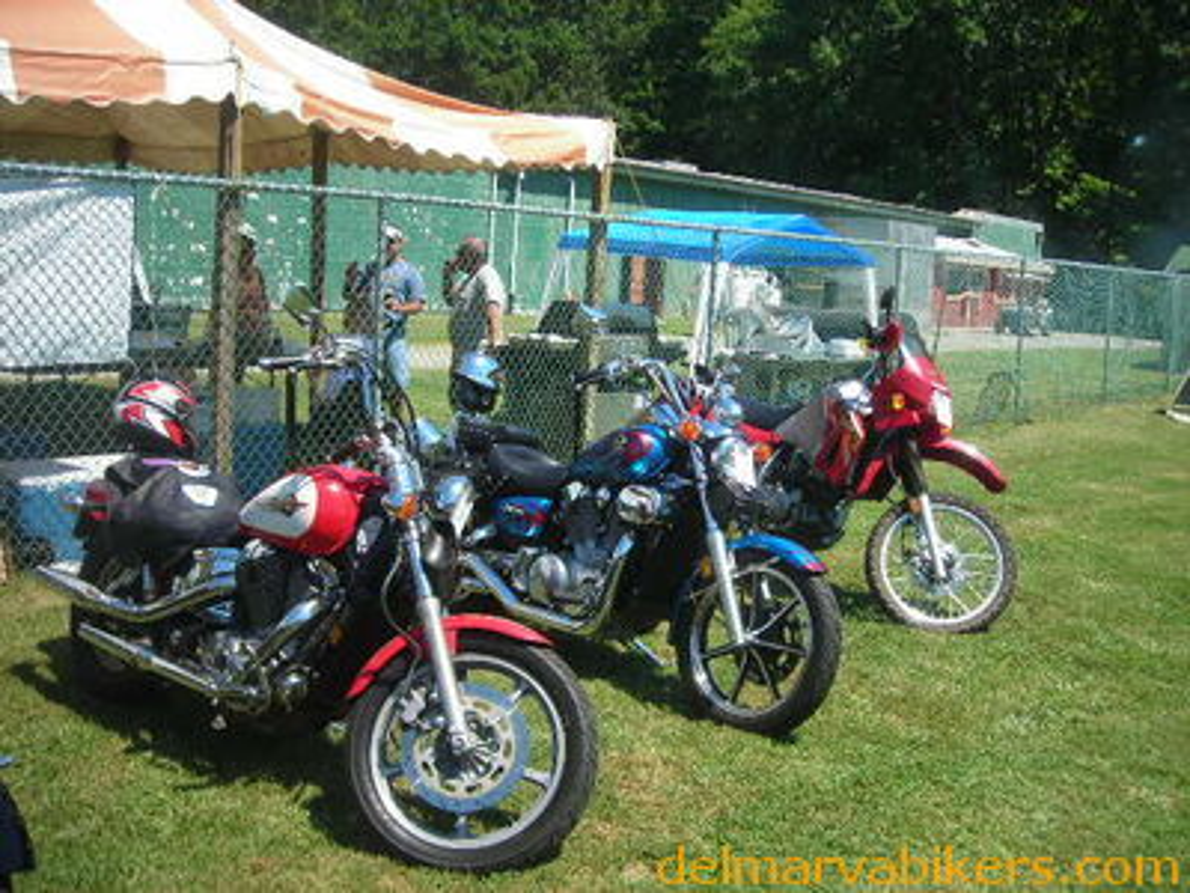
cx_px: 595
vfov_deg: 37.7
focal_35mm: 38
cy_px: 446
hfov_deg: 49.0
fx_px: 1306
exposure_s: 1/389
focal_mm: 6.3
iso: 50
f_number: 3.2
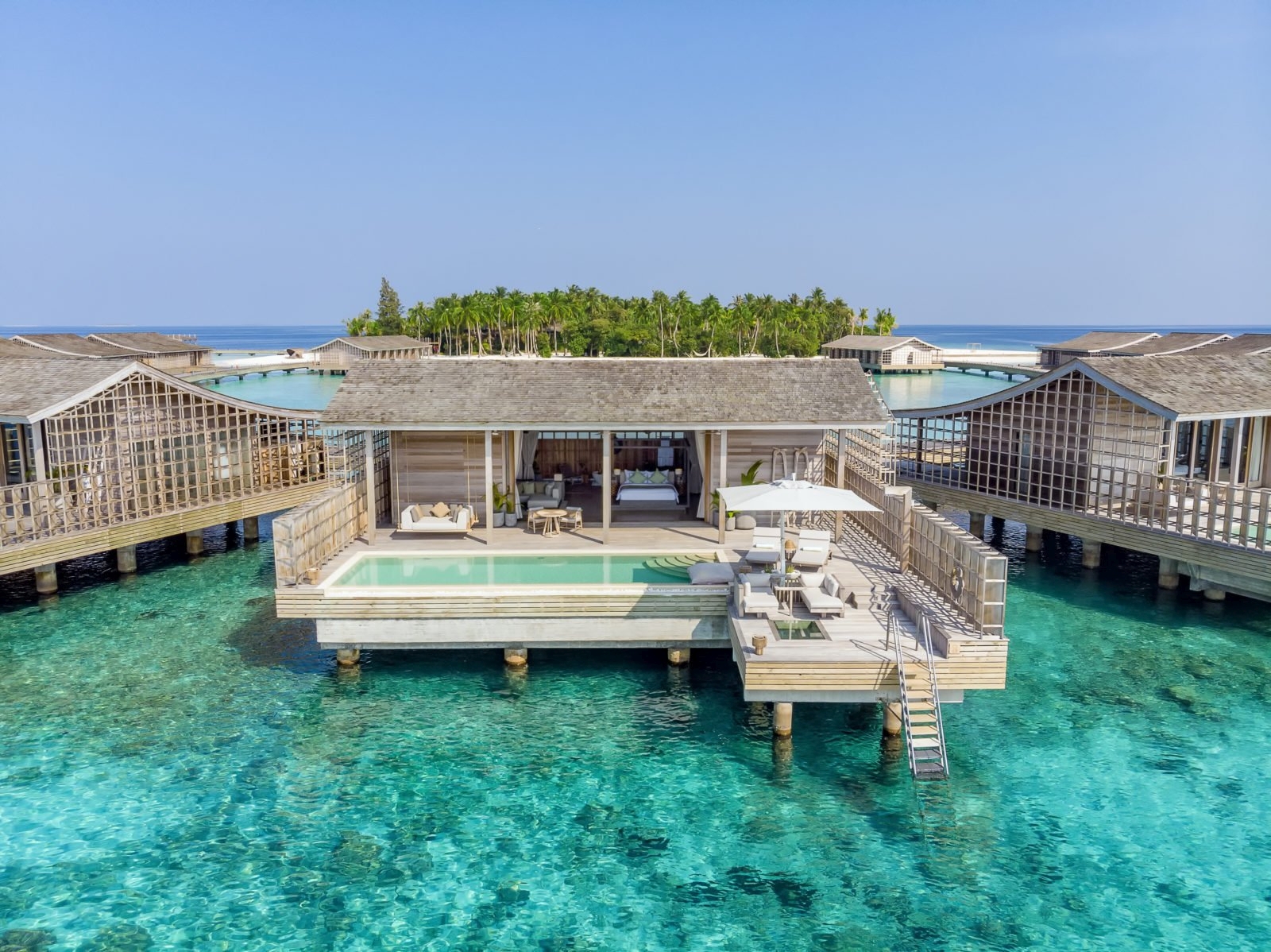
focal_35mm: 24
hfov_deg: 71.6
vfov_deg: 56.8
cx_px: 636
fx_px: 881
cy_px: 476
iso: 100
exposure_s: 1/950
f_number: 2.8
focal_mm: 4.5
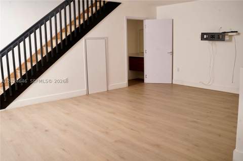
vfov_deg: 37.8
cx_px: 122
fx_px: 236
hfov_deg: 54.5
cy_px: 80
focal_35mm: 35
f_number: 8
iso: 1000
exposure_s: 1/125
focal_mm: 35
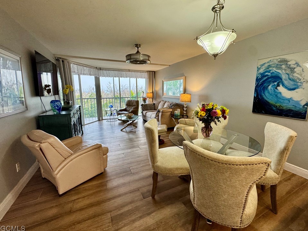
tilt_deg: -9.7
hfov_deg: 98.1
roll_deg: -0.5
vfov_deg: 81.7
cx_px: 159
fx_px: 133
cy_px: 112
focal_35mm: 15
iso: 160
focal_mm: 2.22
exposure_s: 1/120
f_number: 2.2
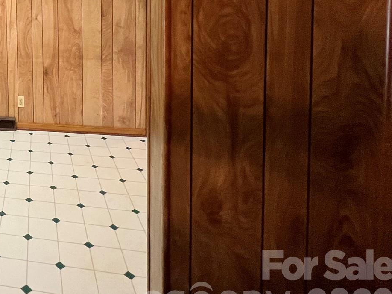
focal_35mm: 29
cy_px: 6
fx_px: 328
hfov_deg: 45.9
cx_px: -39
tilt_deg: -3.3
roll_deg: +1.3
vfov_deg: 42.3
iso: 320
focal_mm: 1.57
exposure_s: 1/60
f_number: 1.8
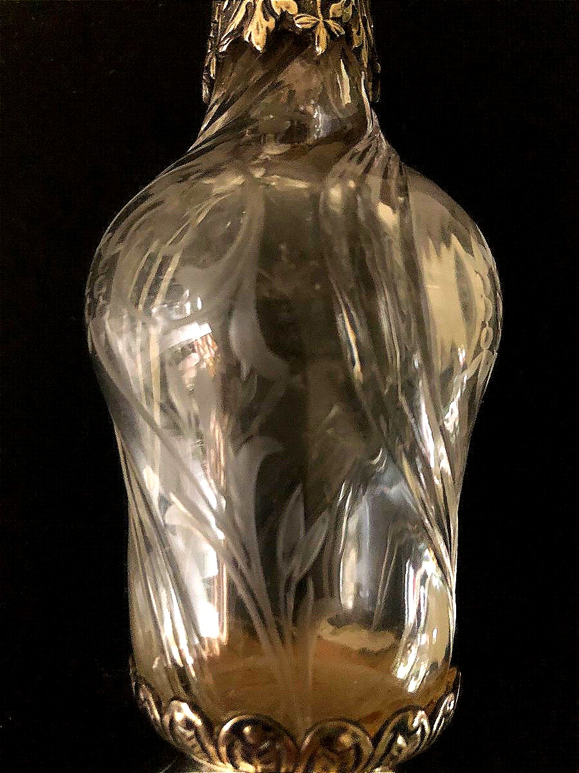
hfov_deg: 49.7
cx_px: 290
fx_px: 624
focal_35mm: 28
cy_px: 386
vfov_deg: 63.4
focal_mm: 3.99
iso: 125
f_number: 1.8
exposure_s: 1/4
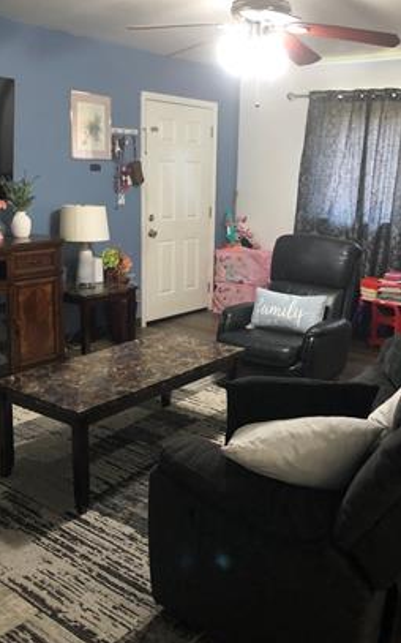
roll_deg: -1.2
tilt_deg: -12.2
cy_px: 302
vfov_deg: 55.3
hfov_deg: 36.2
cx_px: 232
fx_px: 613
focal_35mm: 35
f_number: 1.8
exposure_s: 1/7
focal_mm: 3.99
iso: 80
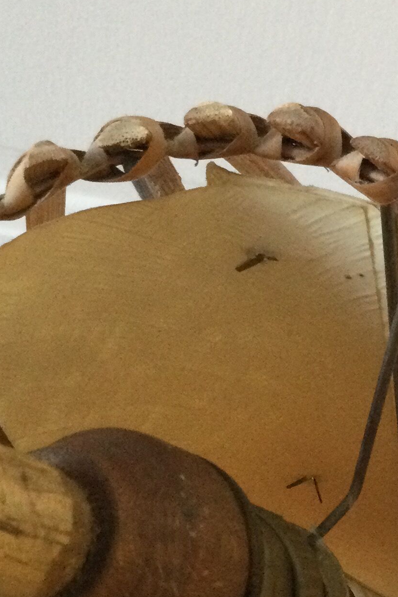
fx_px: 1410
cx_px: 279
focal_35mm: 85
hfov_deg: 16.0
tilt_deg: -50.0
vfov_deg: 23.8
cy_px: 403
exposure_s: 1/33
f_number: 2.4
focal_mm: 3.3
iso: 200
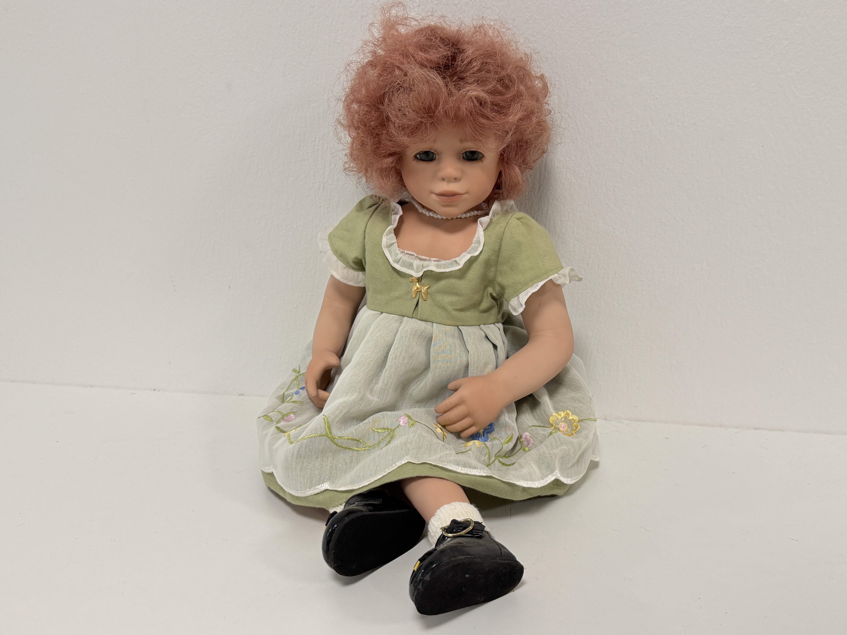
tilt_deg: -17.3
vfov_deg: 40.7
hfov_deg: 52.6
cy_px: 318
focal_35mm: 35
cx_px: 424
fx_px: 856
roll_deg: +0.3
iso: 160
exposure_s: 1/100
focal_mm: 6.76
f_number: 1.78
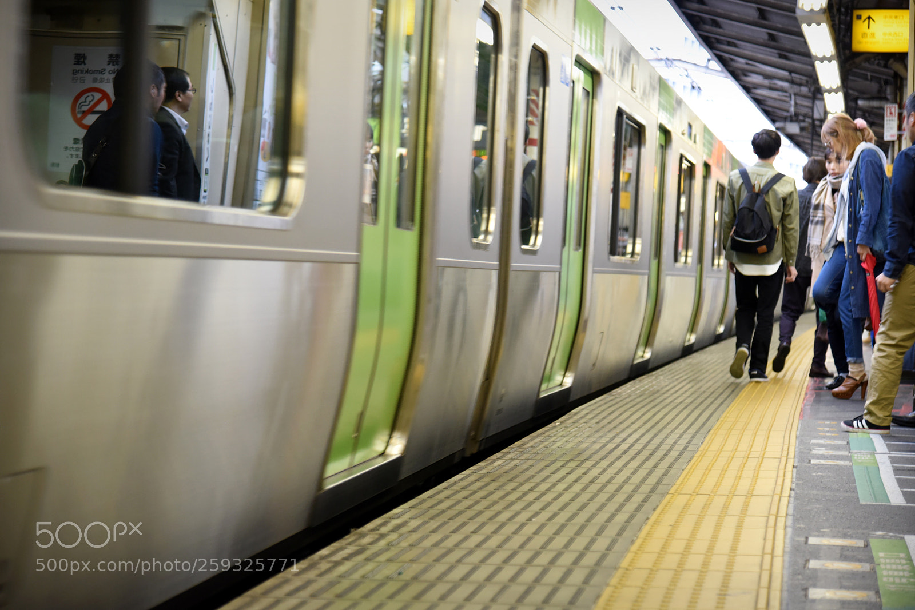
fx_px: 2084
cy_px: 305
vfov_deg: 16.7
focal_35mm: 82
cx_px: 458
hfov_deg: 24.8
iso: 1600
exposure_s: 1/100
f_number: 4
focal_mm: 82
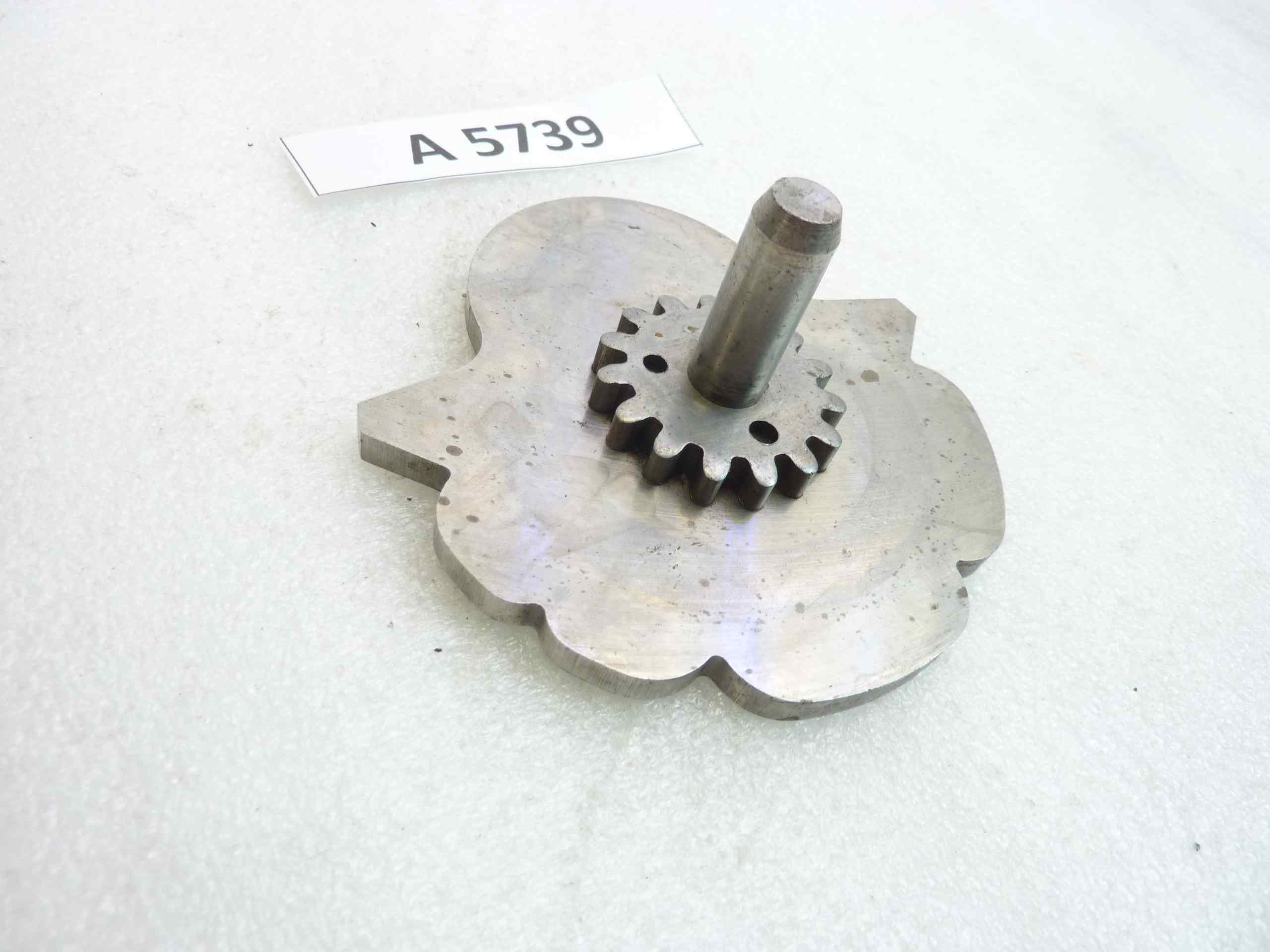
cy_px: 476
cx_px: 635
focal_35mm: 25
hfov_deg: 69.4
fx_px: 917
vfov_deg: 54.9
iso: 80
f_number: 3.3
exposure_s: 1/15
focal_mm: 4.1
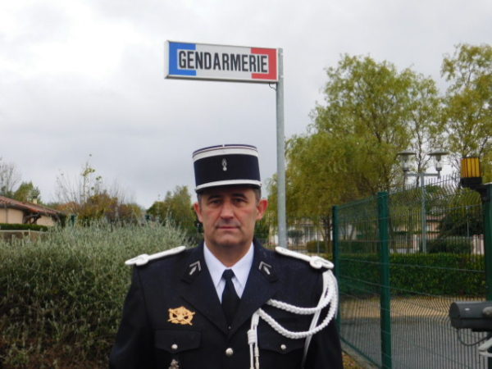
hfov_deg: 37.5
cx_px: 246
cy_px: 184
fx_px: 725
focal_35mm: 51
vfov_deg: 28.6
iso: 125
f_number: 3.8
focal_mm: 9
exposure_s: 1/50
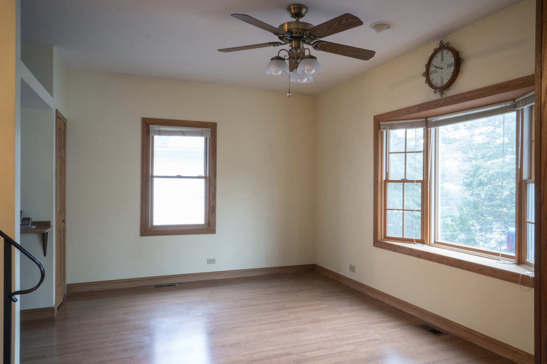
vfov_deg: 53.1
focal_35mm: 24
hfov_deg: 73.7
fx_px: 365
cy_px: 182
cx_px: 274
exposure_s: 8
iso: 200
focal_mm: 16
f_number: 18
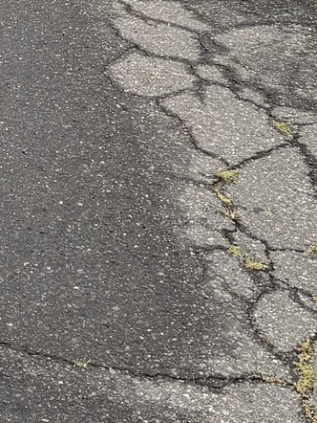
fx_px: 1525
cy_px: -171
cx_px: -240
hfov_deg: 11.1
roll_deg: -1.4
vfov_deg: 14.9
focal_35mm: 125
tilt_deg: -11.7
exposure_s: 1/1211
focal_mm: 6.76
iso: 80
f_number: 1.78
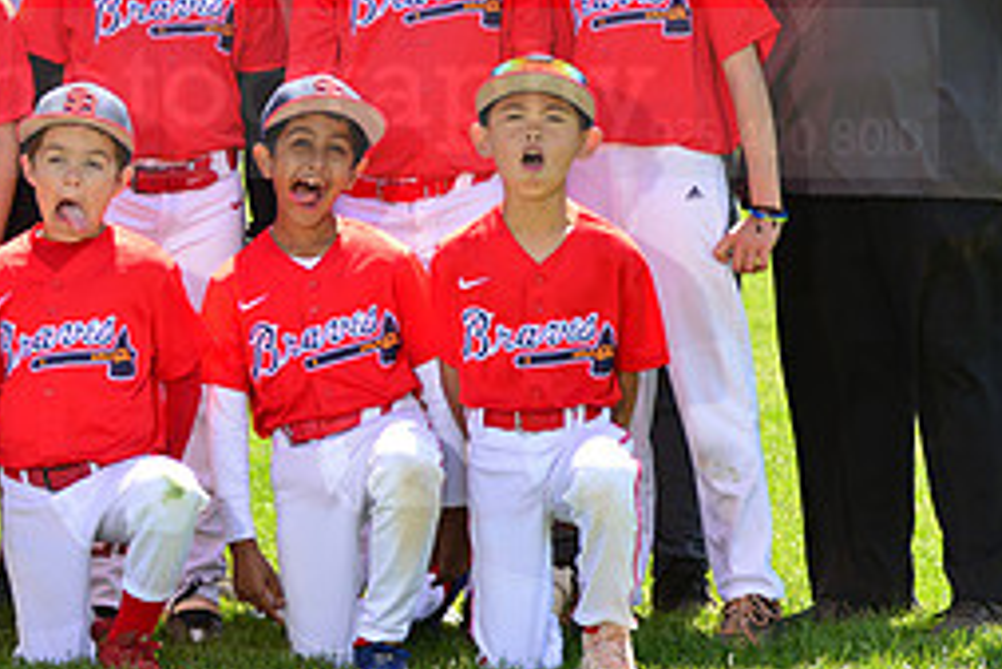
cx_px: 170
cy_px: 61
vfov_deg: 6.3
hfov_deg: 9.4
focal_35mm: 218
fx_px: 6071
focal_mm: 95
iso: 200
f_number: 8
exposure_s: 1/250
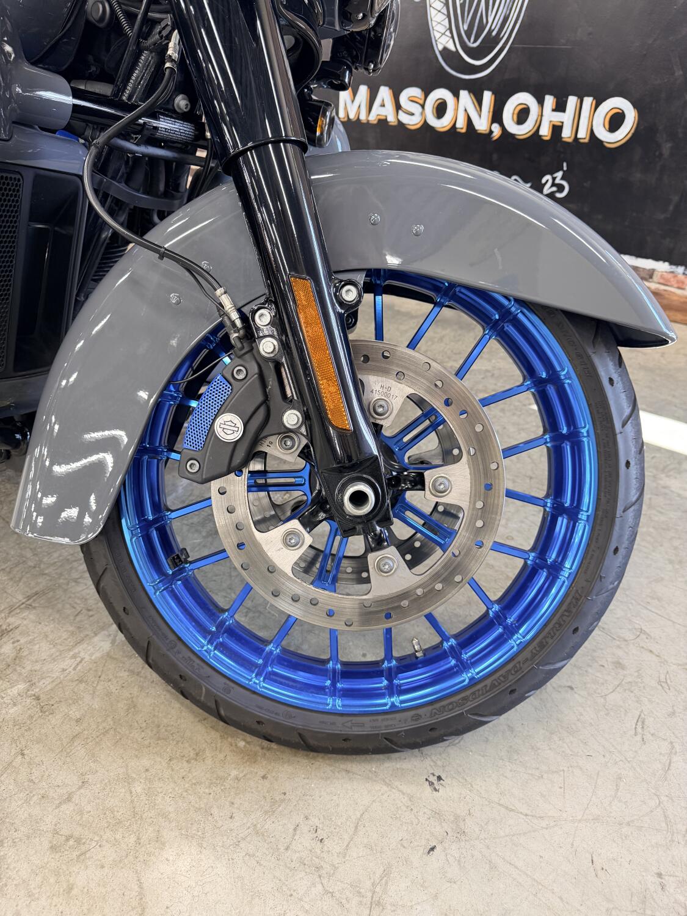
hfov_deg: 56.8
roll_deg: -2.5
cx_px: 344
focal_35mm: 24
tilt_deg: -30.7
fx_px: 635
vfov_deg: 71.6
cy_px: 458
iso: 250
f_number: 1.78
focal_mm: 6.76
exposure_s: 1/60
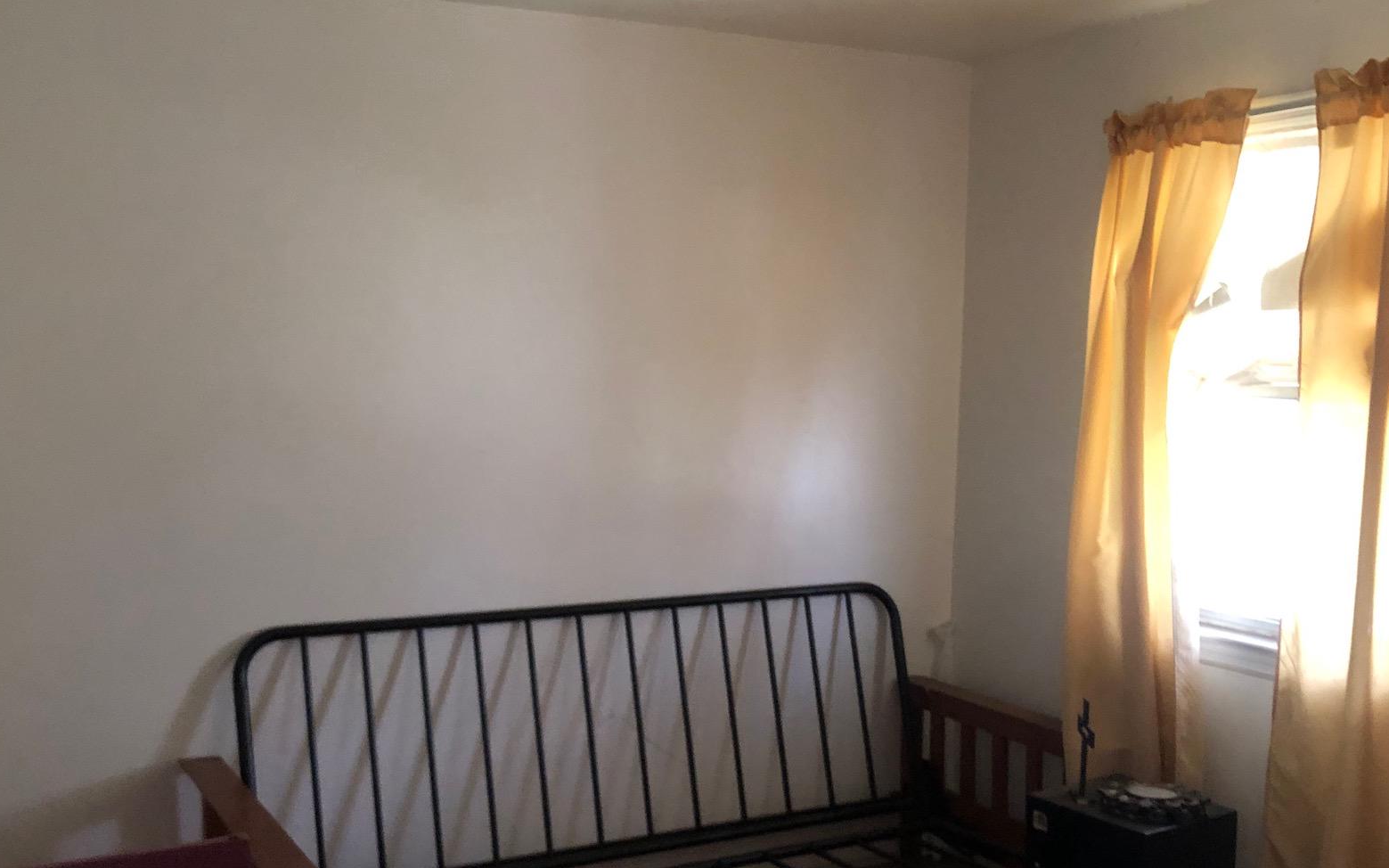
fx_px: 1476
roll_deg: -0.1
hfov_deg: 50.3
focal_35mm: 39
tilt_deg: -7.6
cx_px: 760
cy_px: 555
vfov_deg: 32.6
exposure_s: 1/9
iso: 100
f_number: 1.8
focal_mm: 3.99
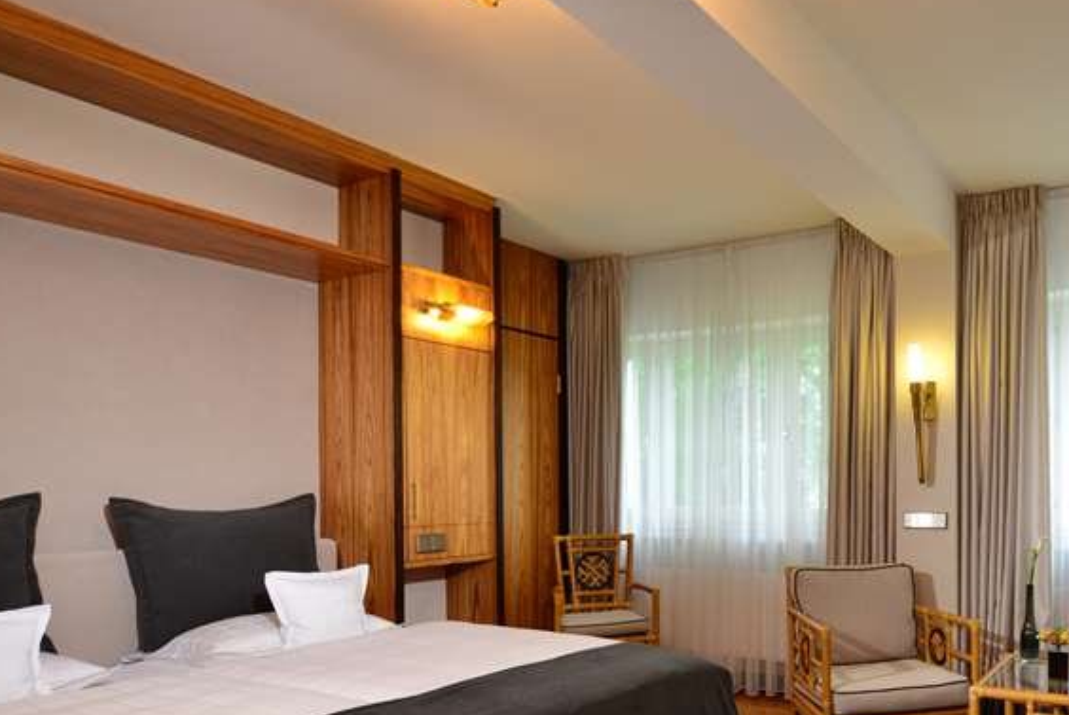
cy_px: 504
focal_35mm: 29
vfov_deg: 44.1
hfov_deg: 60.3
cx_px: 795
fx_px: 862
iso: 320
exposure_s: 1/30
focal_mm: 16
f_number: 6.3
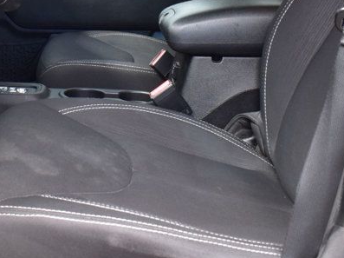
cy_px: -34
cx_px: 93
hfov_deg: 28.6
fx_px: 665
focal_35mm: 67
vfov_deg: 20.7
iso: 400
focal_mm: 18
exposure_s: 1/50
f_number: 8
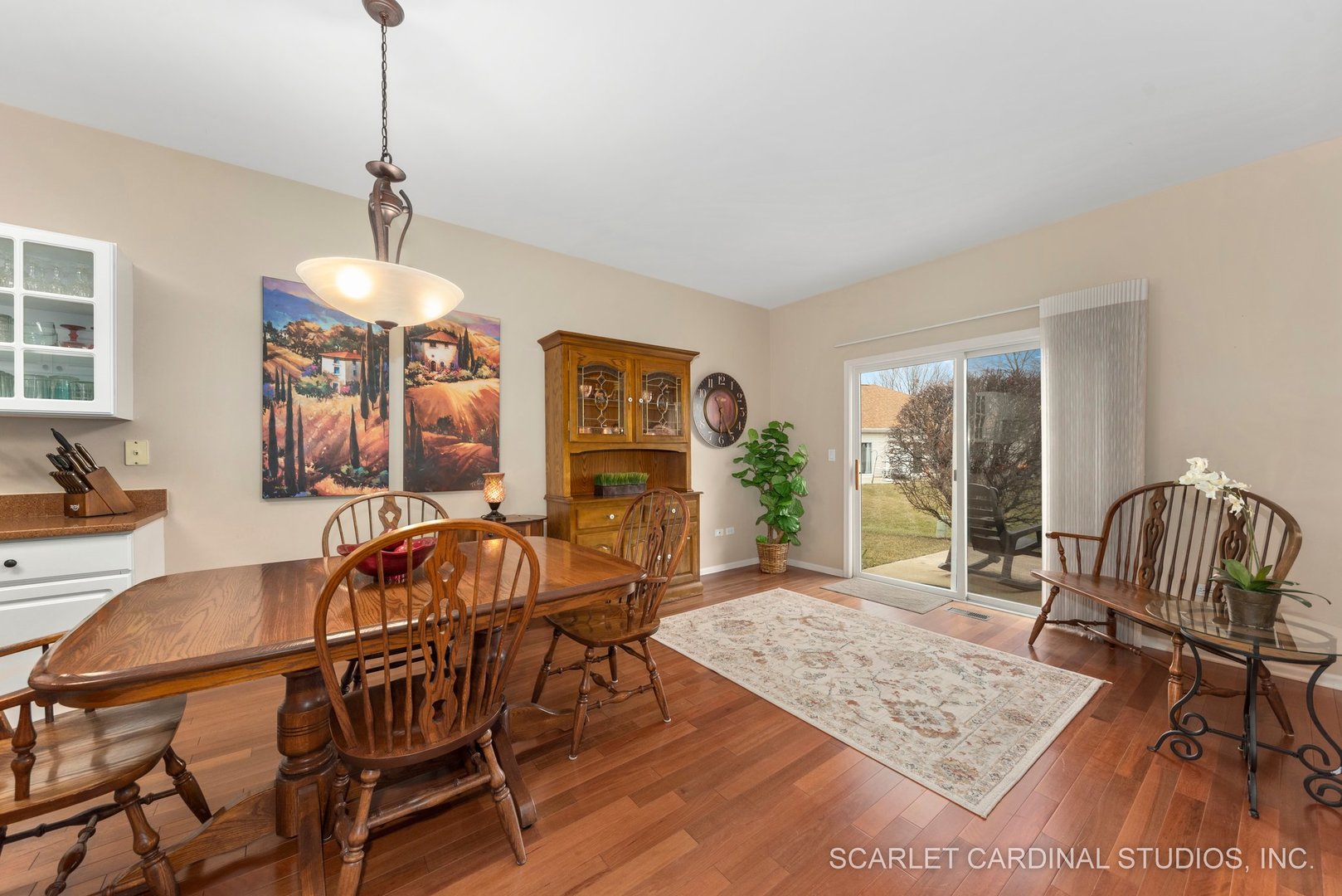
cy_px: 448
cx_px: 671
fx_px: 485
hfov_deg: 108.3
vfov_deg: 85.5
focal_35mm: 13
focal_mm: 13
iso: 400
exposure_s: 1/5
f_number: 7.1
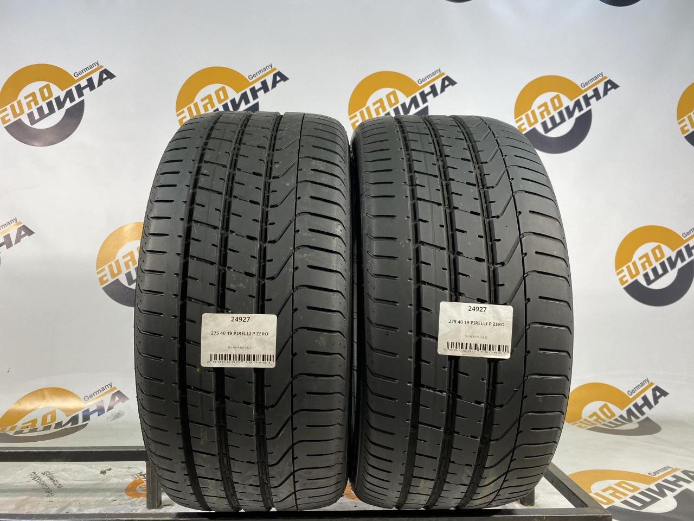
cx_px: 347
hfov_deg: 67.3
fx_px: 521
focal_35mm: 26
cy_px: 260
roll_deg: +0.0
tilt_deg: +0.9
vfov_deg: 53.1
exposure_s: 1/100
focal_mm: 4.25
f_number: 1.8
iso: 64
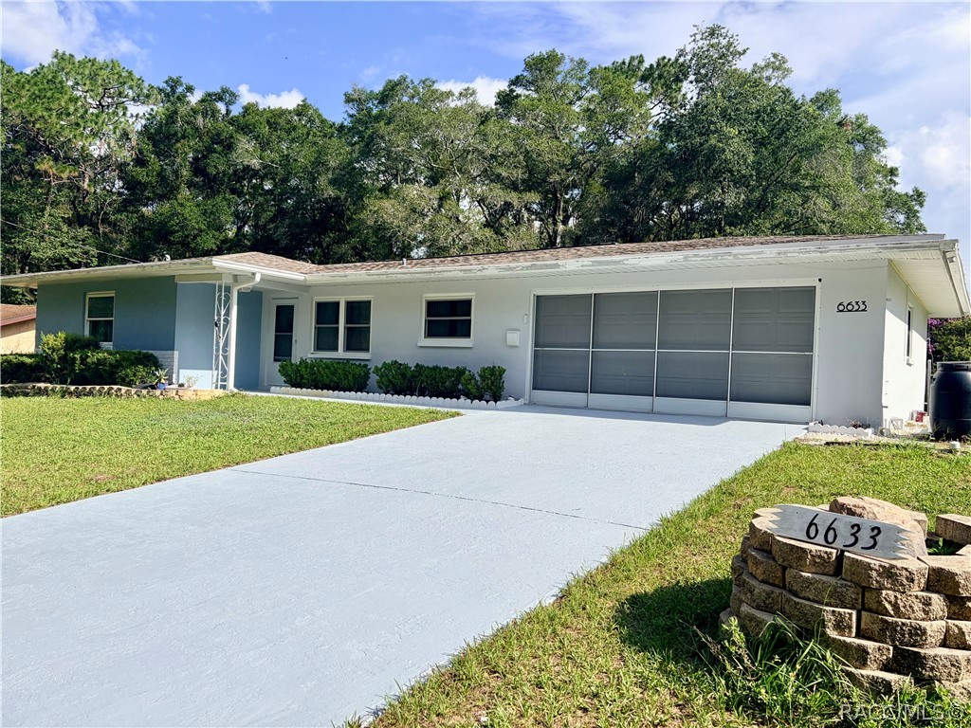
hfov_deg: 67.3
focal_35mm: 26
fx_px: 729
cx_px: 486
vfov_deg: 53.1
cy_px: 364
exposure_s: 1/6993
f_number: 1.6
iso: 64
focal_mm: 5.96
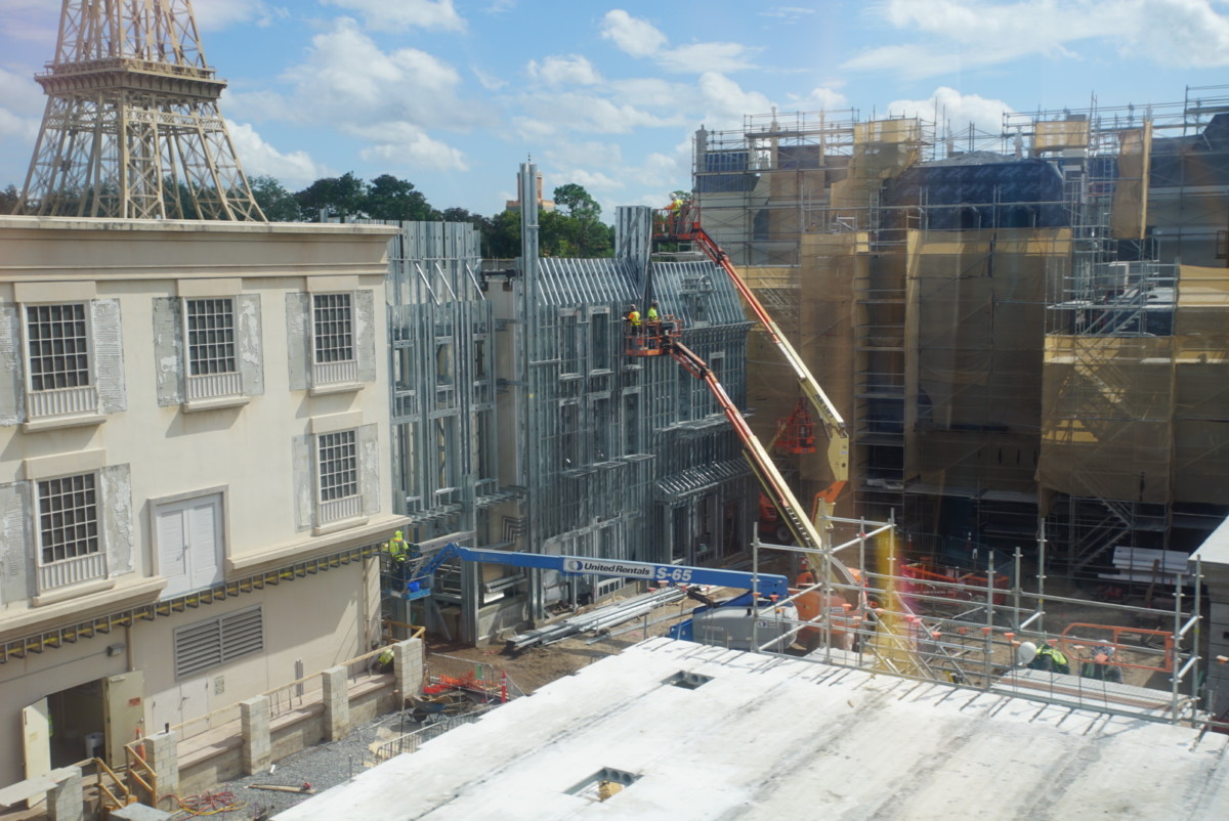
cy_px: 410
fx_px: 1366
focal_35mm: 40
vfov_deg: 33.5
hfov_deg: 48.4
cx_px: 614
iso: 100
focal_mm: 40
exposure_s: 1/125
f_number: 8
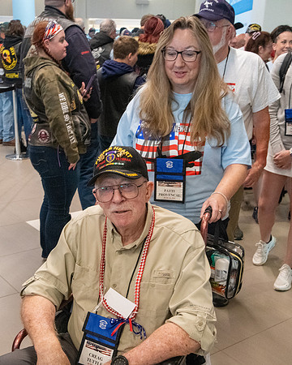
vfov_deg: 38.2
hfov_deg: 31.0
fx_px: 526
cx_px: 133
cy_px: 210
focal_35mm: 49
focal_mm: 30
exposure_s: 1/100
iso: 8000
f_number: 7.1
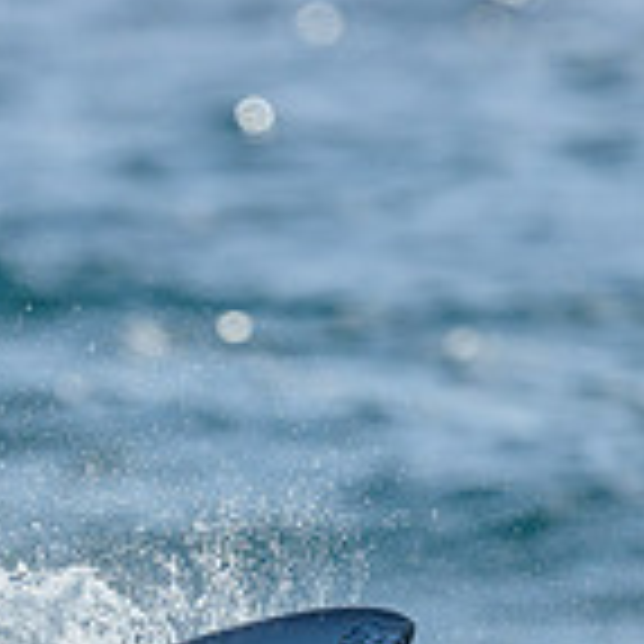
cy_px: 858
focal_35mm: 2764
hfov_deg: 0.6
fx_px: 58177
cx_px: -126
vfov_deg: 0.6
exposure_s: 1/2000
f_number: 6.3
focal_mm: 800
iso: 180
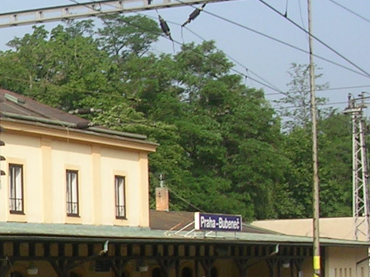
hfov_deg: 15.3
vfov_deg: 12.1
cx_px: -145
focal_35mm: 121
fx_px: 1293
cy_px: 270
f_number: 5.6
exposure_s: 1/216
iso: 50
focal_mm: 5.8
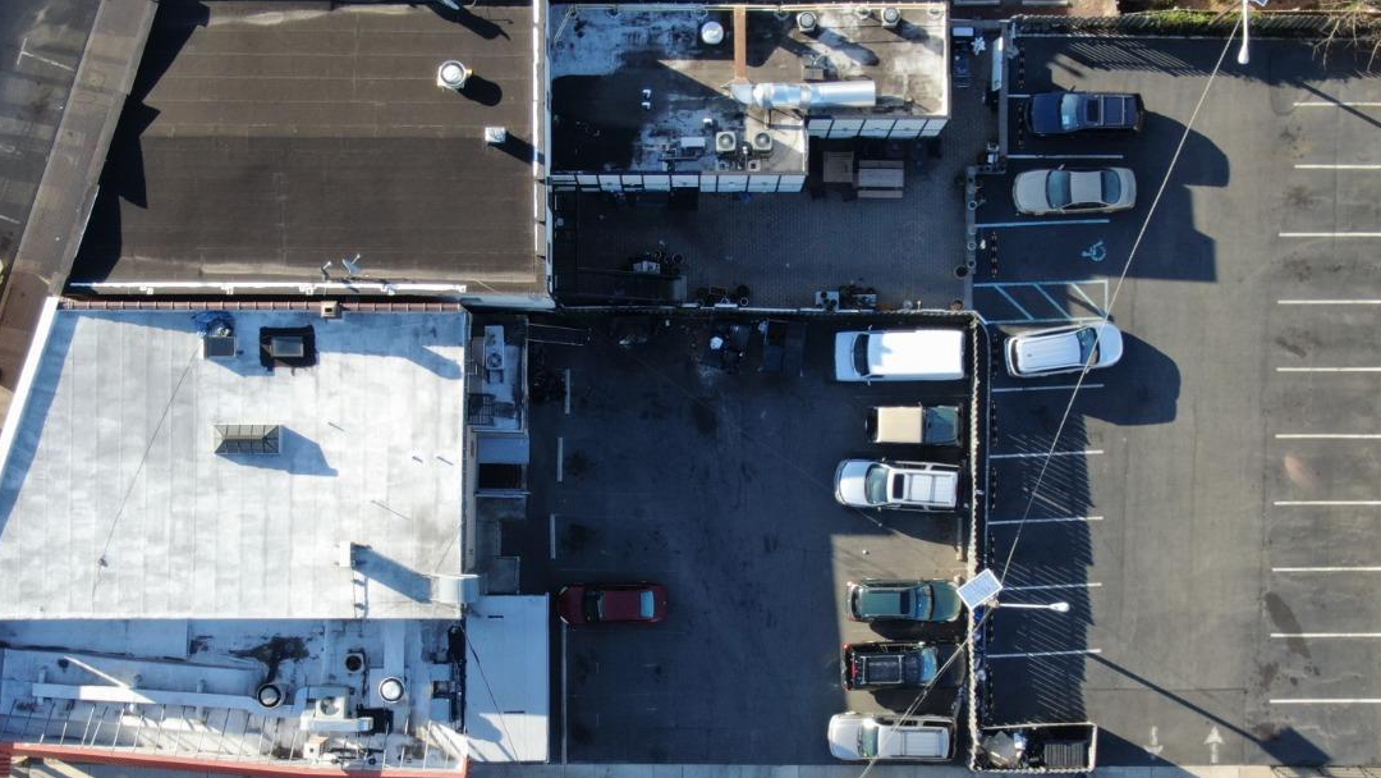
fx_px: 2161
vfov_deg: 20.4
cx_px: 675
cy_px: 492
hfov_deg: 35.4
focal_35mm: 59
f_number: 3.4
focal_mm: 6.63
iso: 100
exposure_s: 1/200
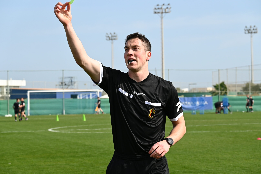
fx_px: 903
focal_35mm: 124
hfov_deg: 16.5
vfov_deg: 11.0
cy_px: 87
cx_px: 130
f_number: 7.1
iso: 400
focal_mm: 83
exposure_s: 1/1600
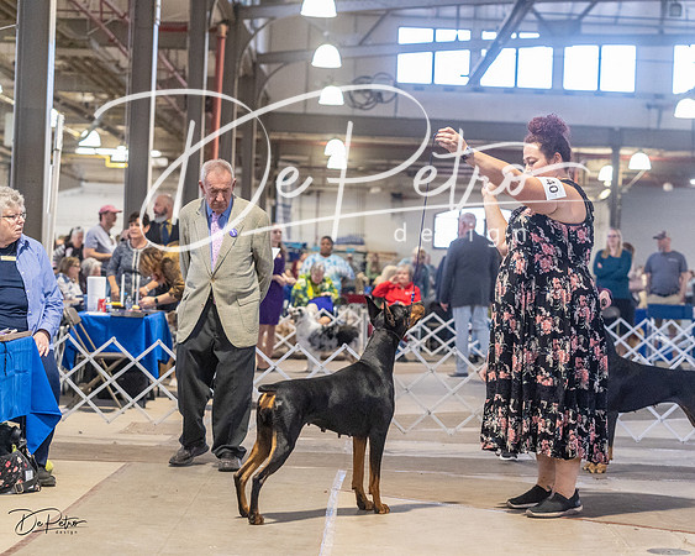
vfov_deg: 17.1
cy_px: 278
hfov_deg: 21.2
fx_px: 1853
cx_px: 348
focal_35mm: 90
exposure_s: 1/400
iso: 6400
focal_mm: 80
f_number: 3.5
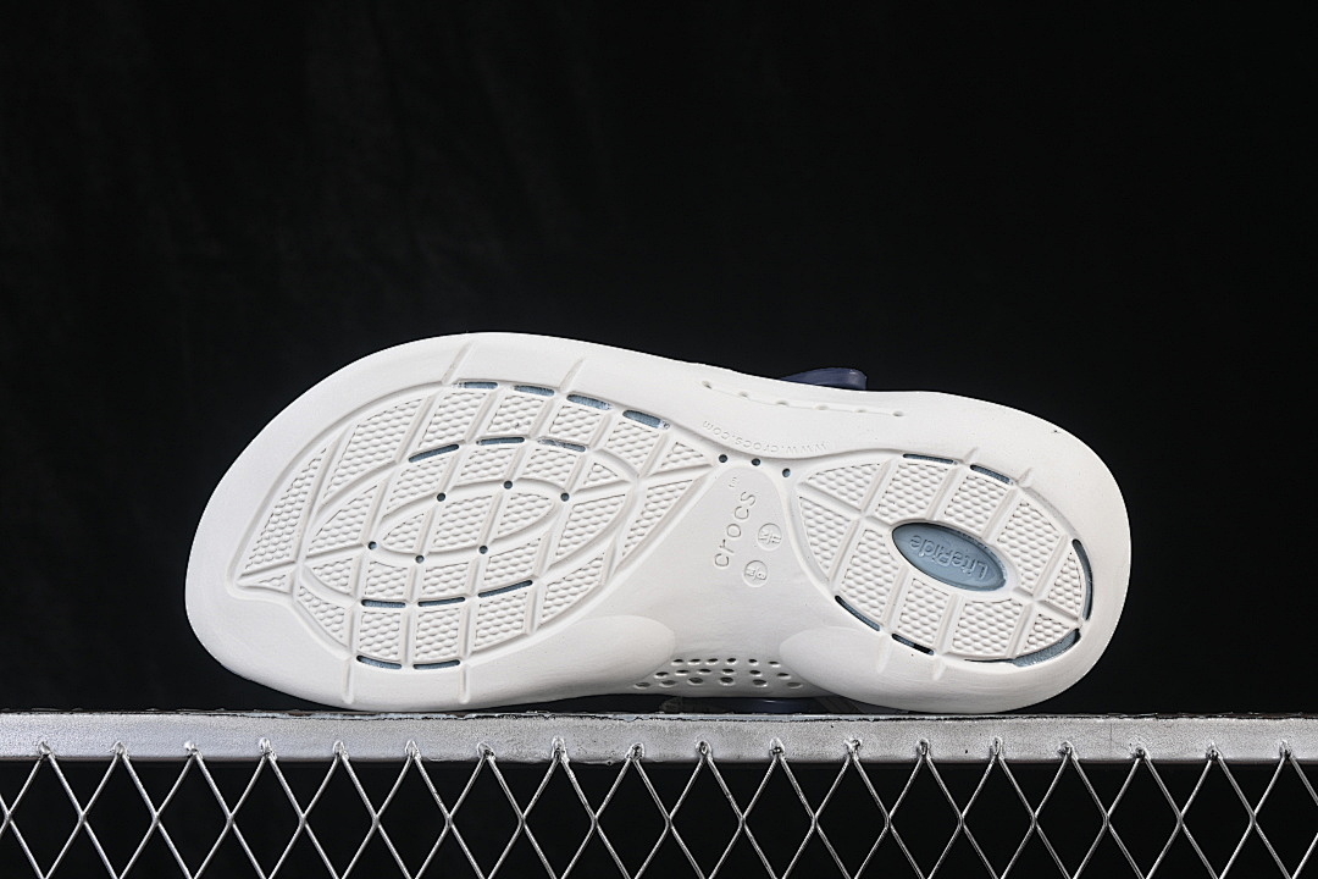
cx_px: 659
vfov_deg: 18.2
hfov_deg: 27.0
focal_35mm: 75
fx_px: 2746
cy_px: 440
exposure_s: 1/80
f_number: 8
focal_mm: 50
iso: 160
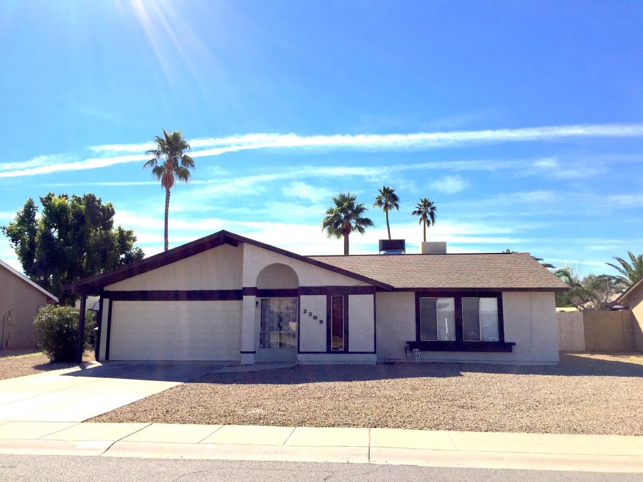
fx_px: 539
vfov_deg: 48.2
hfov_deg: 61.7
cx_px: 322
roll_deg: -0.5
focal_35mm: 29
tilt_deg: +7.4
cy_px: 241
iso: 32
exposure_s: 1/3968
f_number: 2.2
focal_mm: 4.15
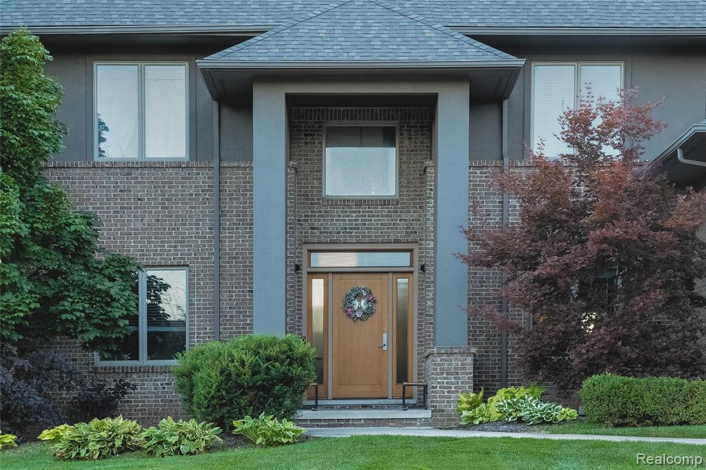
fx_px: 1549
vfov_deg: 17.3
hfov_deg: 25.7
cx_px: 353
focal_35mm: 79
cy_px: 235
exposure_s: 1/1600
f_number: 9
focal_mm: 53
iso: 4000
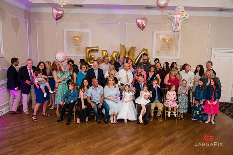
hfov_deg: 69.4
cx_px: 116
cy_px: 78
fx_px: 168
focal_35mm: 26
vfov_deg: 49.5
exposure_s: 1/200
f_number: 5
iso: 1250
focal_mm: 26
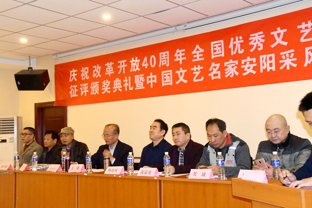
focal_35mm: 46
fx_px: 399
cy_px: 104
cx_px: 156
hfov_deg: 42.7
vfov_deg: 29.3
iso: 4000
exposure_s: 1/30
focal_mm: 31
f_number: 7.1
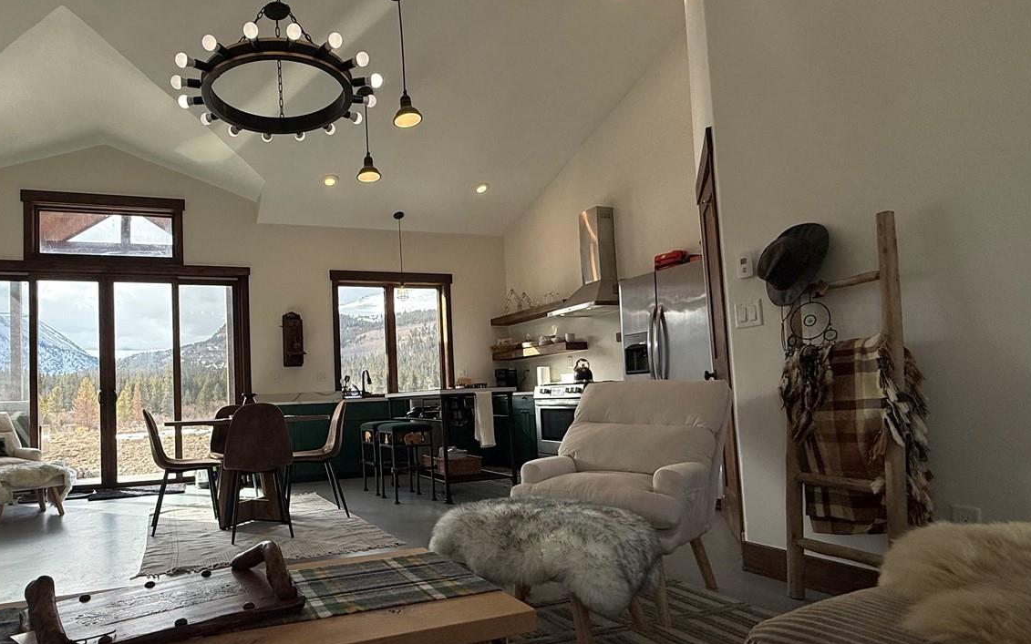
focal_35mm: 21
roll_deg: +2.3
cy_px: 363
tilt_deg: +3.8
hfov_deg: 79.9
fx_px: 590
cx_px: 355
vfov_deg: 57.1
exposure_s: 1/486
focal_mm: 2.22
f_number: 2.2
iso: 64
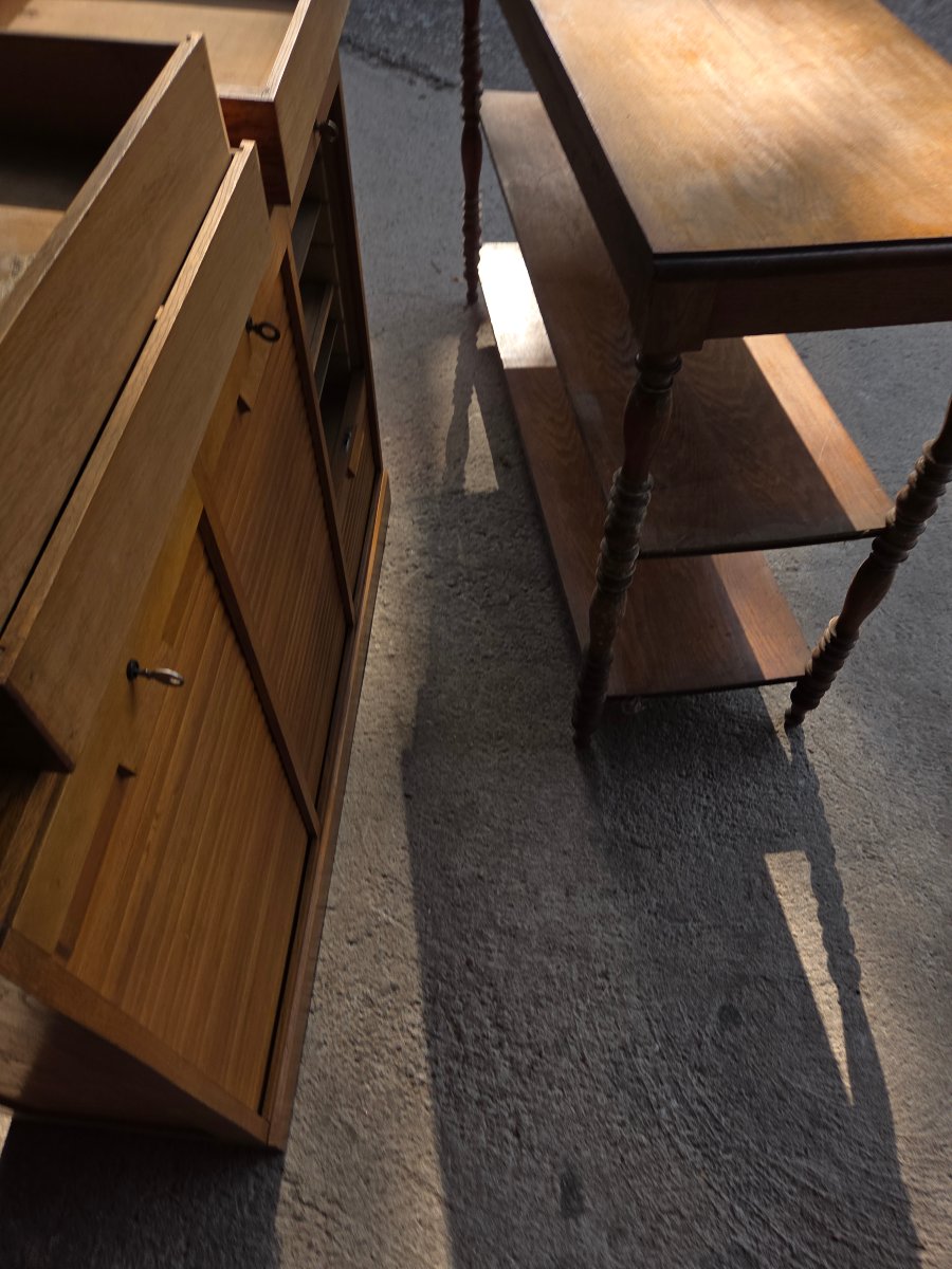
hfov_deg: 58.9
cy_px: 634
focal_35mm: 23
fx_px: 843
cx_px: 476
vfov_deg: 73.9
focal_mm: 5.4
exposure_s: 1/547
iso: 25
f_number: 1.8
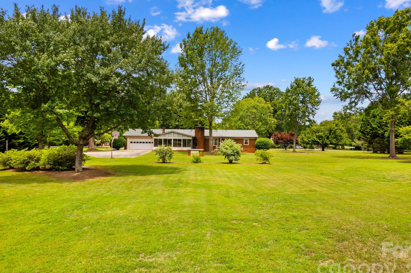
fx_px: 285
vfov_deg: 51.2
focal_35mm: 25
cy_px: 131
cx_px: 221
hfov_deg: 71.4
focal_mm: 8.38
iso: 110
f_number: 2.8
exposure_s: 1/1000
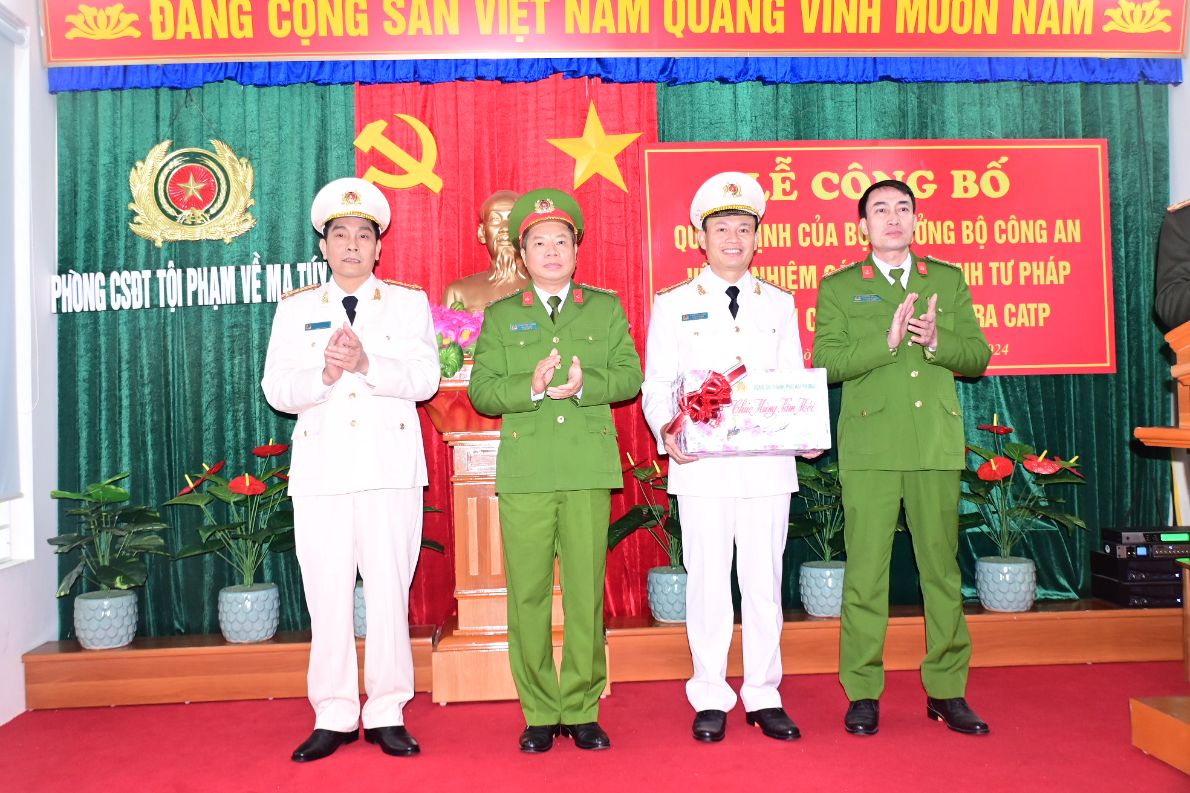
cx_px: 595
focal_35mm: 34
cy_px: 396
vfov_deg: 38.9
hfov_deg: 55.8
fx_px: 1124
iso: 1600
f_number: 5
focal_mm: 23
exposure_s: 1/200
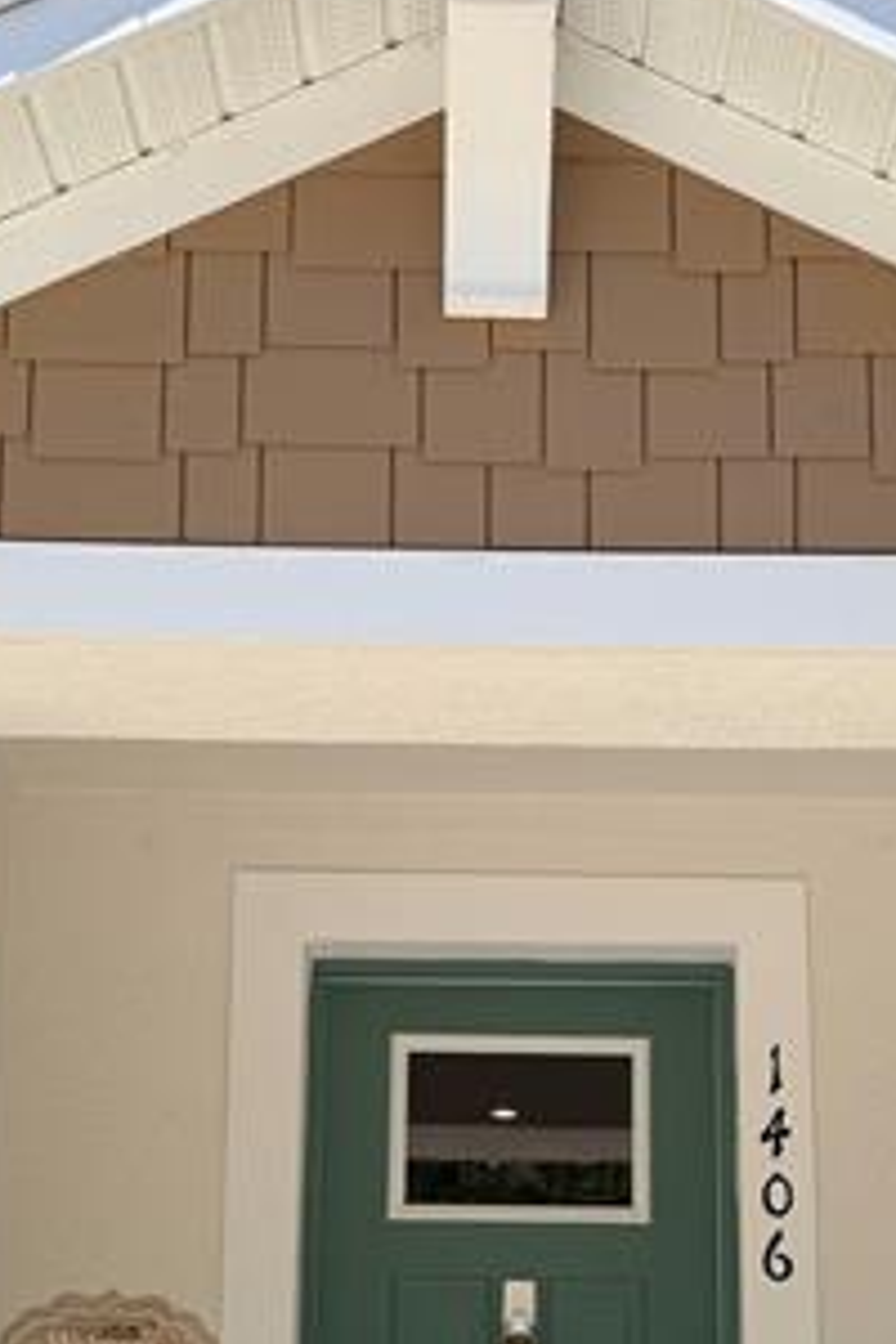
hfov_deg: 21.2
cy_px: 1075
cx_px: 511
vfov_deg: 30.6
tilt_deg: +12.4
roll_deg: +0.1
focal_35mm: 64
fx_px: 2389
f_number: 1.78
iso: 80
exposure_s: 1/2611
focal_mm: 6.76
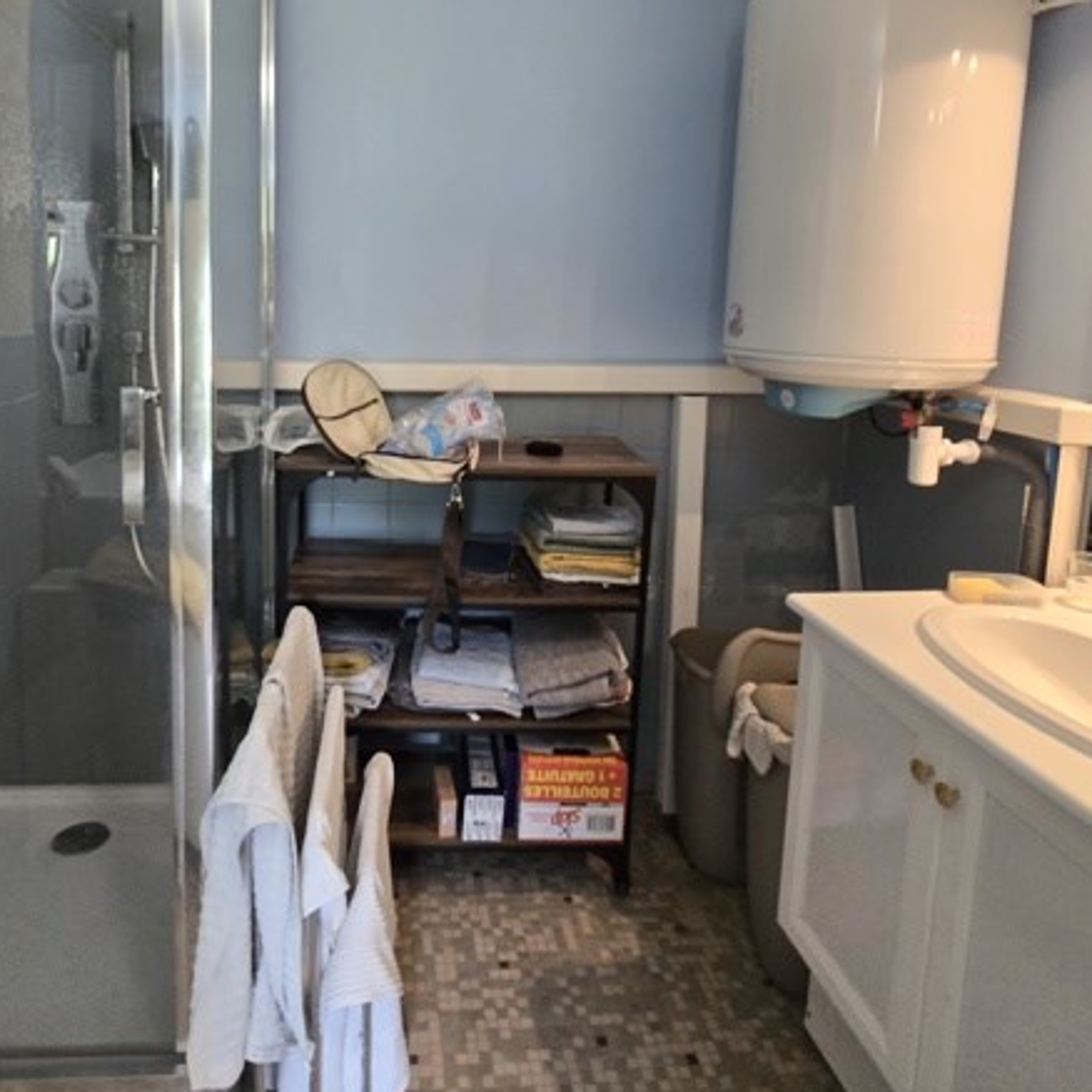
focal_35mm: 21
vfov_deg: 70.3
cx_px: 424
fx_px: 749
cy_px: 376
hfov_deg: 71.2
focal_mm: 2.2
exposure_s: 1/96
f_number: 2.2
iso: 640
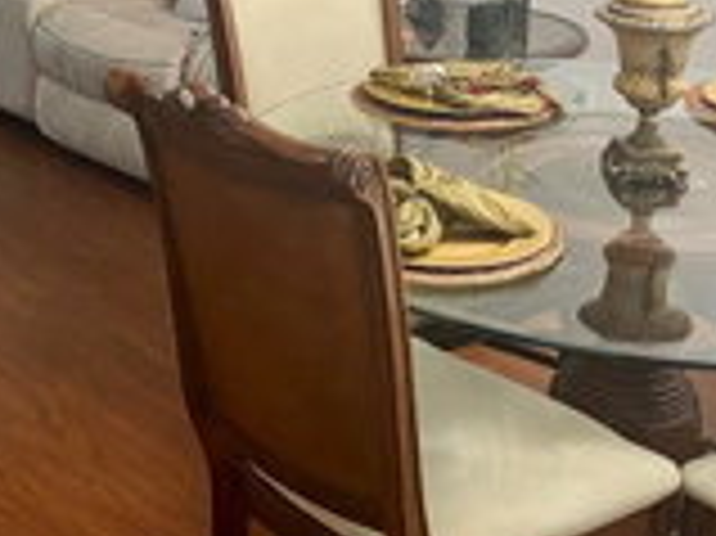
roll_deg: +1.8
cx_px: 133
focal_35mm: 70
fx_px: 1447
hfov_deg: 27.2
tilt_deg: -13.4
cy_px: 59
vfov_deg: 20.6
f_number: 1.8
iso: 200
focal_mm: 4.25
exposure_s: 1/60
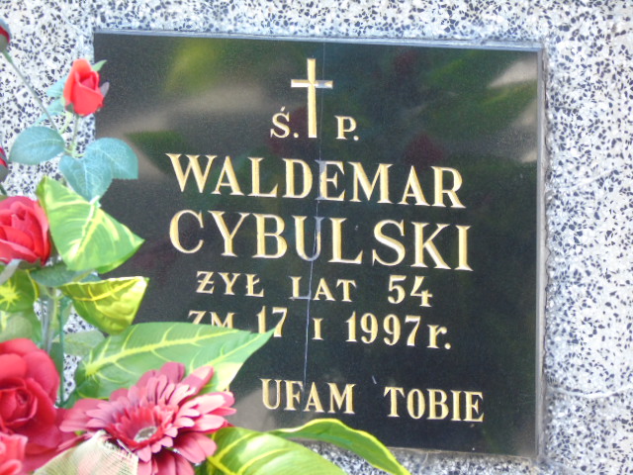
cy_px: 238
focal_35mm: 186
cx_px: 316
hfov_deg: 10.6
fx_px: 3401
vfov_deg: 8.0
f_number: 5
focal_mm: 33
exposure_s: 1/125
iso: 400
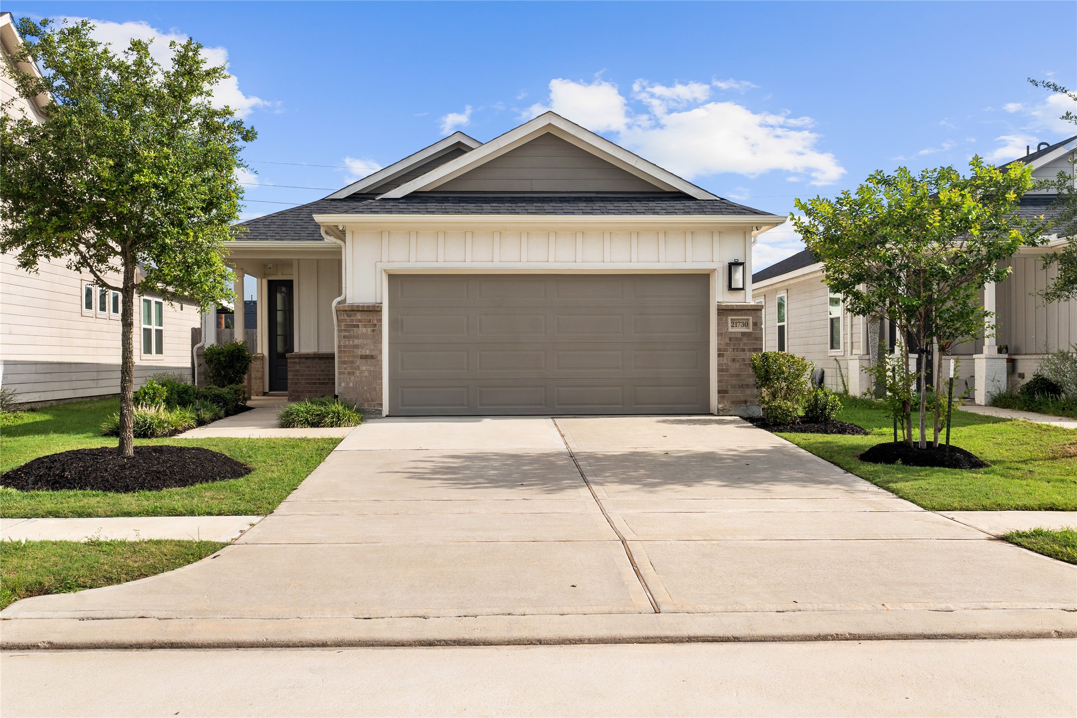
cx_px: 538
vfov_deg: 36.9
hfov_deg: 53.1
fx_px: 1077
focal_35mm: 36
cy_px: 359
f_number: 11
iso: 100
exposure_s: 1/30
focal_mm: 24
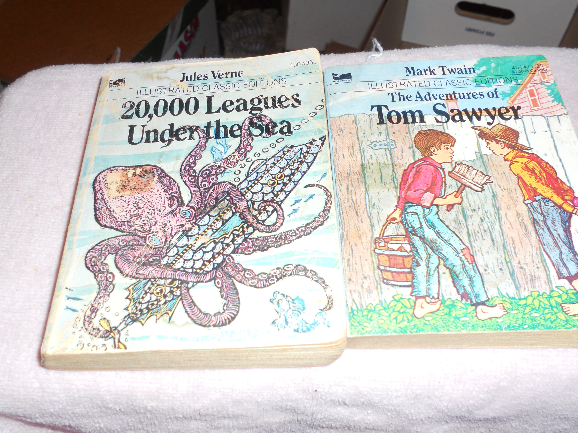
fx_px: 534
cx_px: 289
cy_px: 216
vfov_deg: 44.2
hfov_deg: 56.8
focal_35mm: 32
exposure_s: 1/25
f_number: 3.5
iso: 80
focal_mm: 5.8
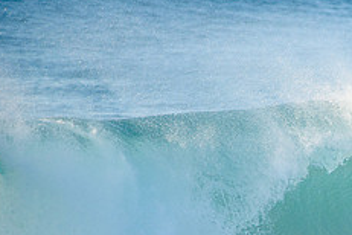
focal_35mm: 1257
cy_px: 275
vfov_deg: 1.1
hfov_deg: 1.6
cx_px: 431
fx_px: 12290
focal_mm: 500
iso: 450
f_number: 5.6
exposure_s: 1/1600
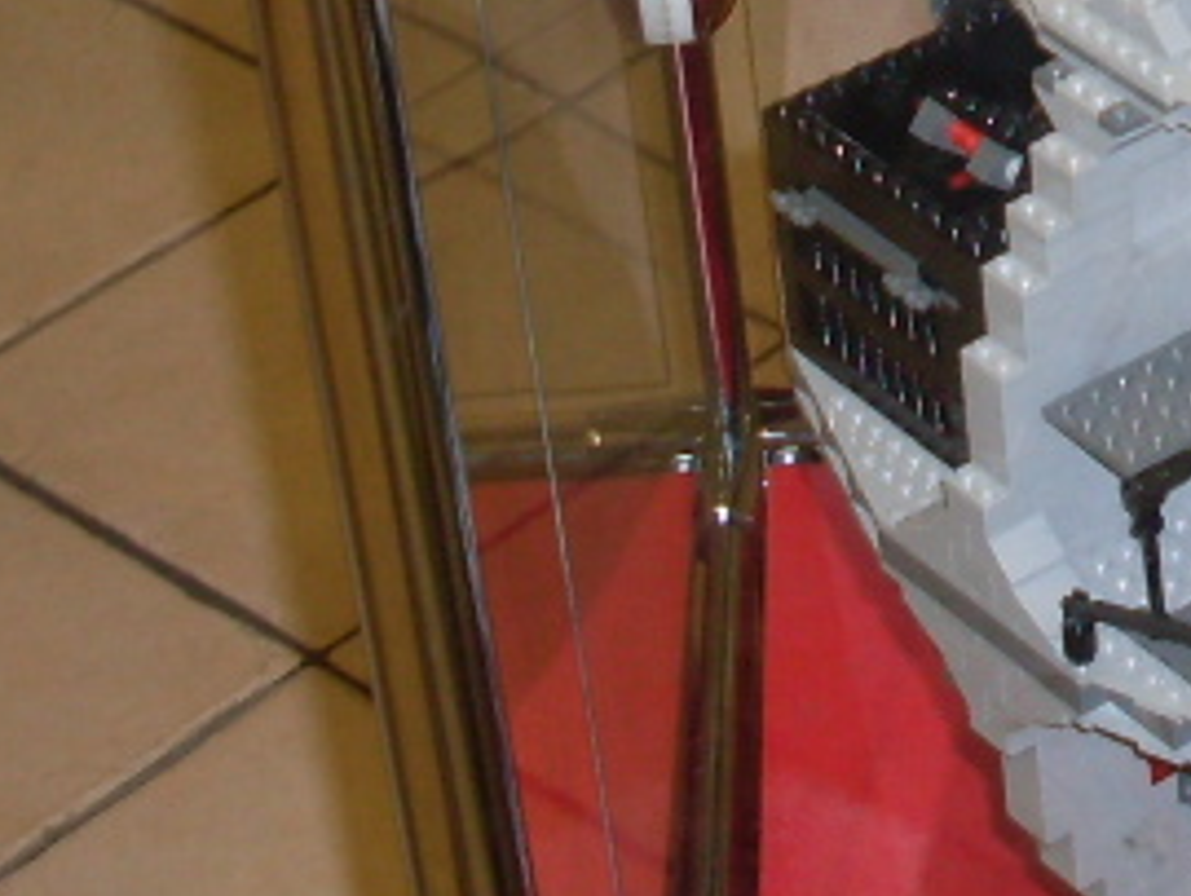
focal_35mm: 144
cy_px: -463
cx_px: 1641
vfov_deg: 10.0
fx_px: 4959
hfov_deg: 13.1
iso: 100
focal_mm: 6.3
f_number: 2.8
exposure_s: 1/45
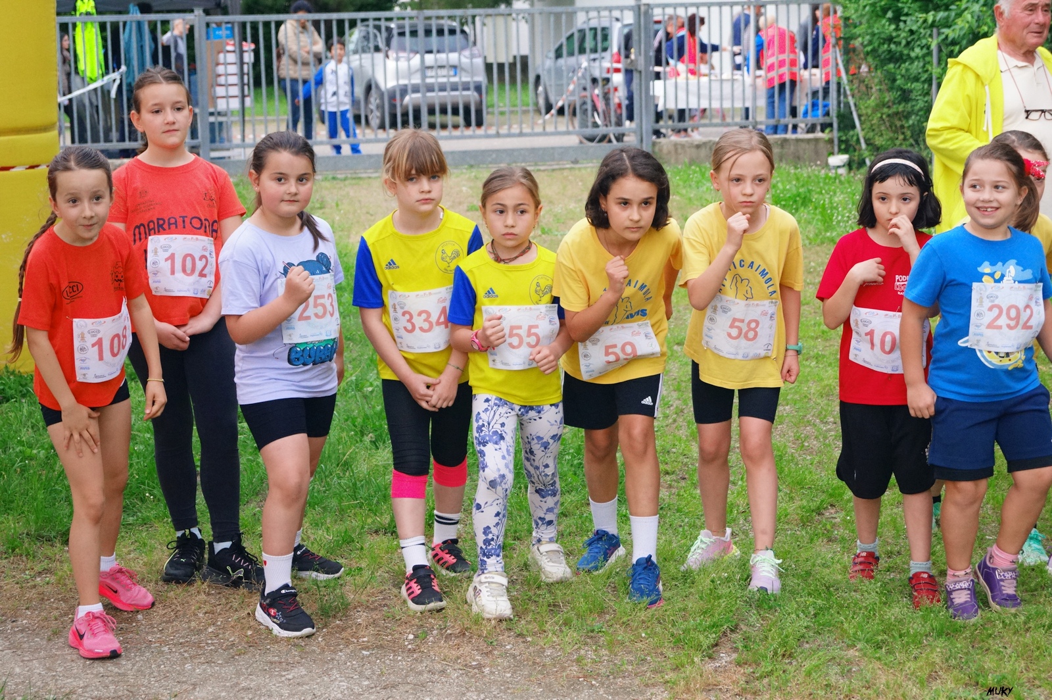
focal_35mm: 75
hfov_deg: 27.0
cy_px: 350
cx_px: 526
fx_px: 2190
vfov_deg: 18.2
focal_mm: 50
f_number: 5.6
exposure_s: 1/320
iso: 2000
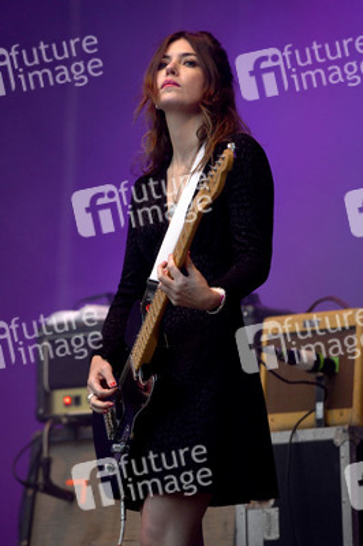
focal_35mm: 185
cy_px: 273
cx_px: 182
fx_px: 2803
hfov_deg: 7.4
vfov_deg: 11.1
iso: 1250
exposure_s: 1/320
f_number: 3.5
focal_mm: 185
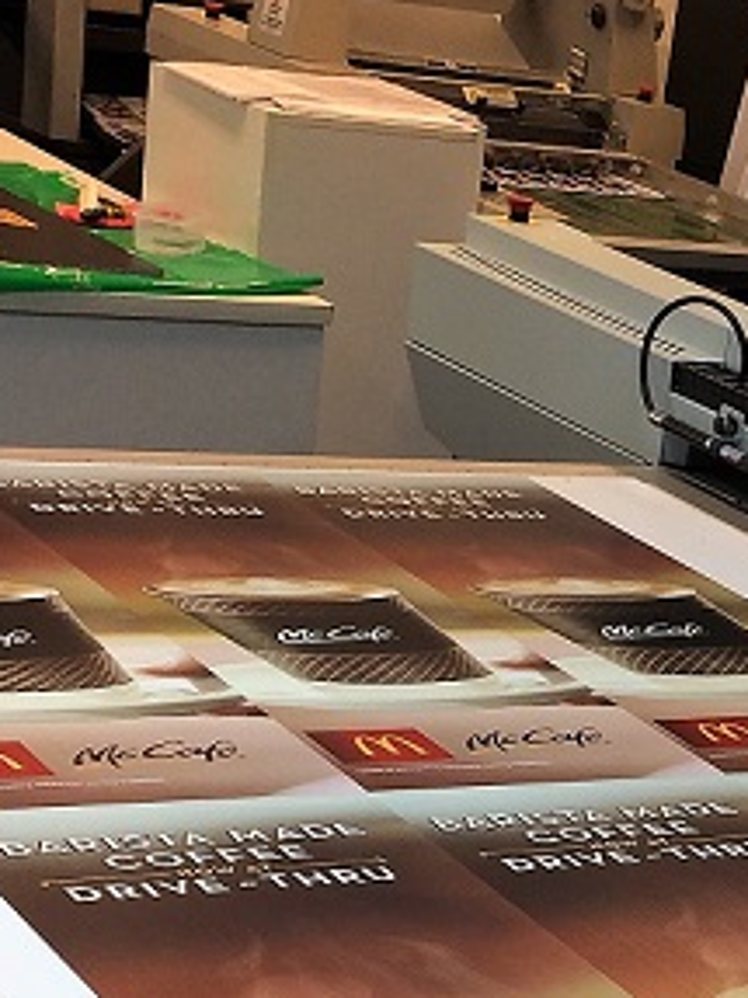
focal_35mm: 78
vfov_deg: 24.8
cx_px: 774
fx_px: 2249
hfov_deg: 18.3
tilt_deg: -21.5
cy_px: 713
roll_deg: -10.1
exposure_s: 1/50
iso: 50
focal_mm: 4.15
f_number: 2.2
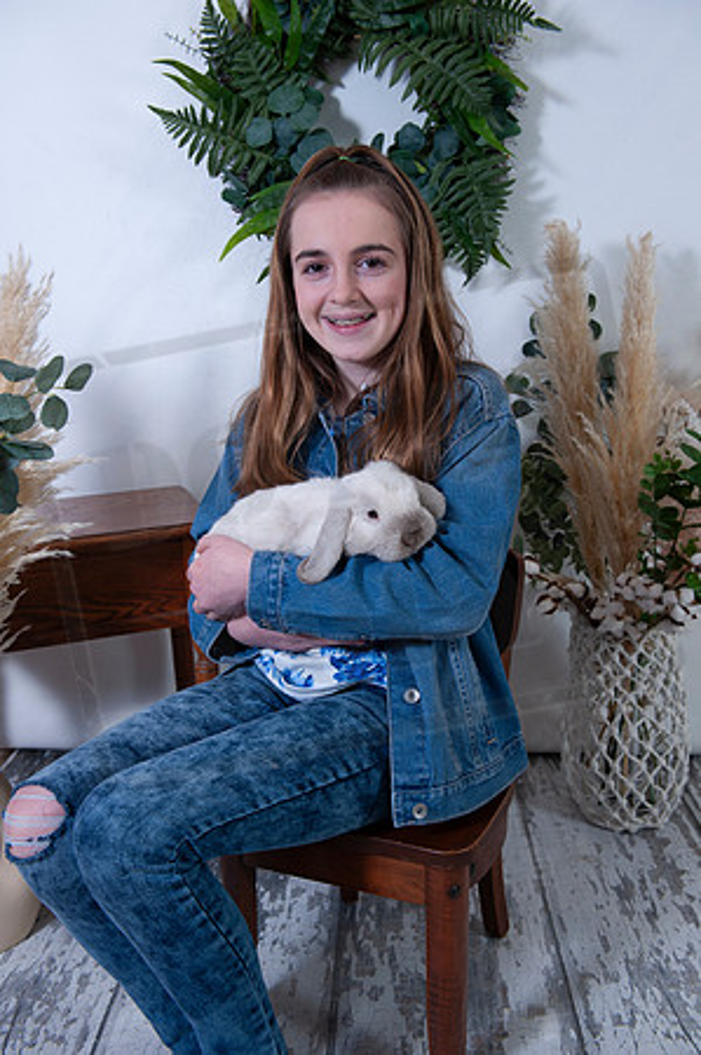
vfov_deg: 55.8
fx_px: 995
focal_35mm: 34
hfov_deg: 38.8
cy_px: 528
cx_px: 350
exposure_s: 1/125
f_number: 5.6
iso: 100
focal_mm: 34
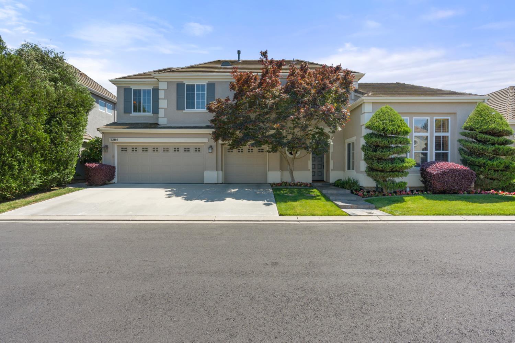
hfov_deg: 93.3
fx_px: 243
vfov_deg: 70.4
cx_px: 258
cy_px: 172
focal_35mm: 17
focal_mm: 17
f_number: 8
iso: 500
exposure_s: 1/640
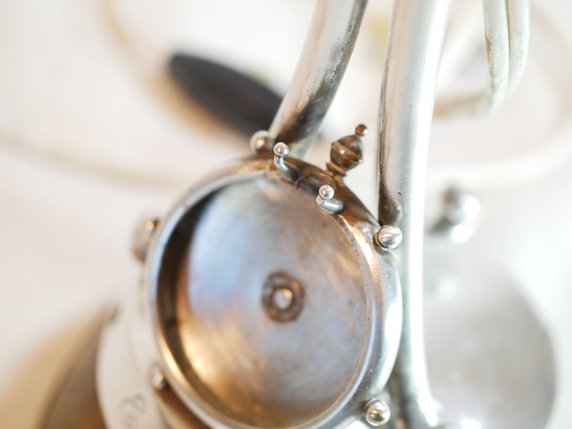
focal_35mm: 60
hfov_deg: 32.2
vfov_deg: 24.4
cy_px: 214
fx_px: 992
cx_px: 286
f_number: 3.5
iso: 500
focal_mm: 30
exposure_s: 1/125
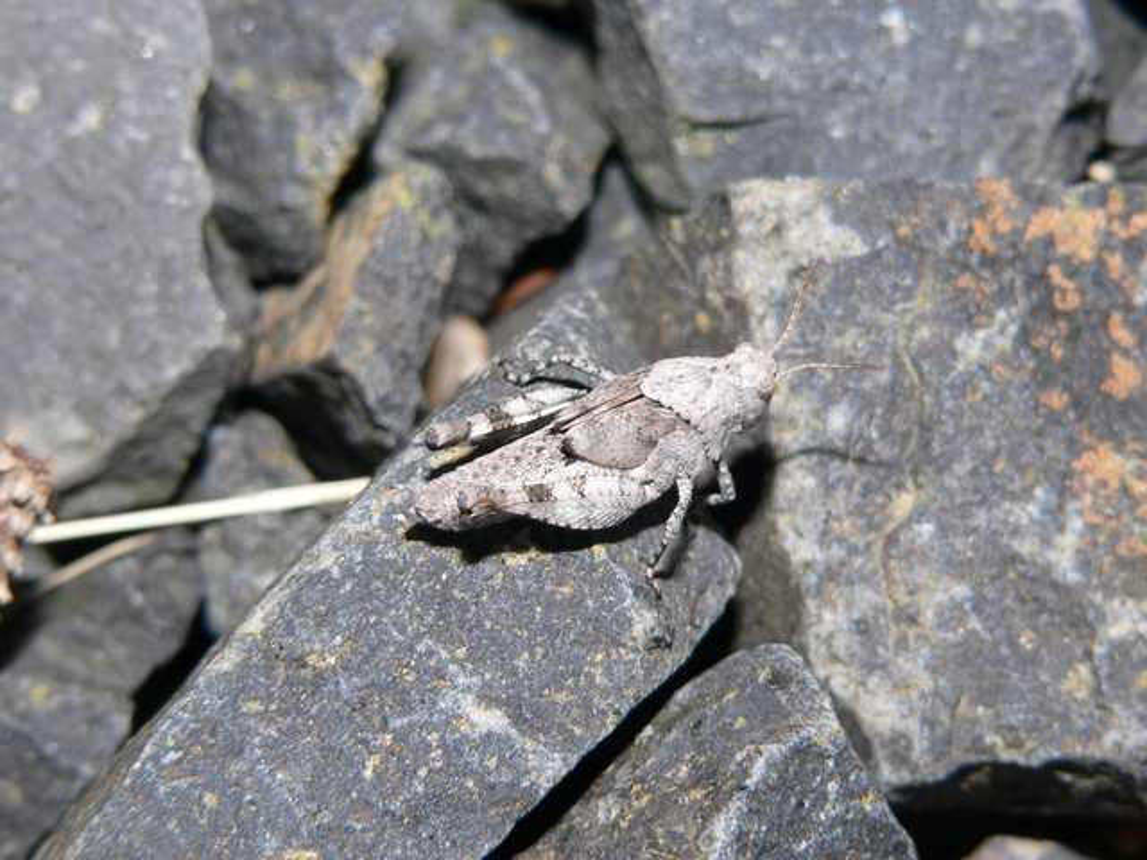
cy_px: 430
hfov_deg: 18.2
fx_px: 3579
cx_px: 574
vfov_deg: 13.7
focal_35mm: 108
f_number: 4
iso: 100
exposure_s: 1/60
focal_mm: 18
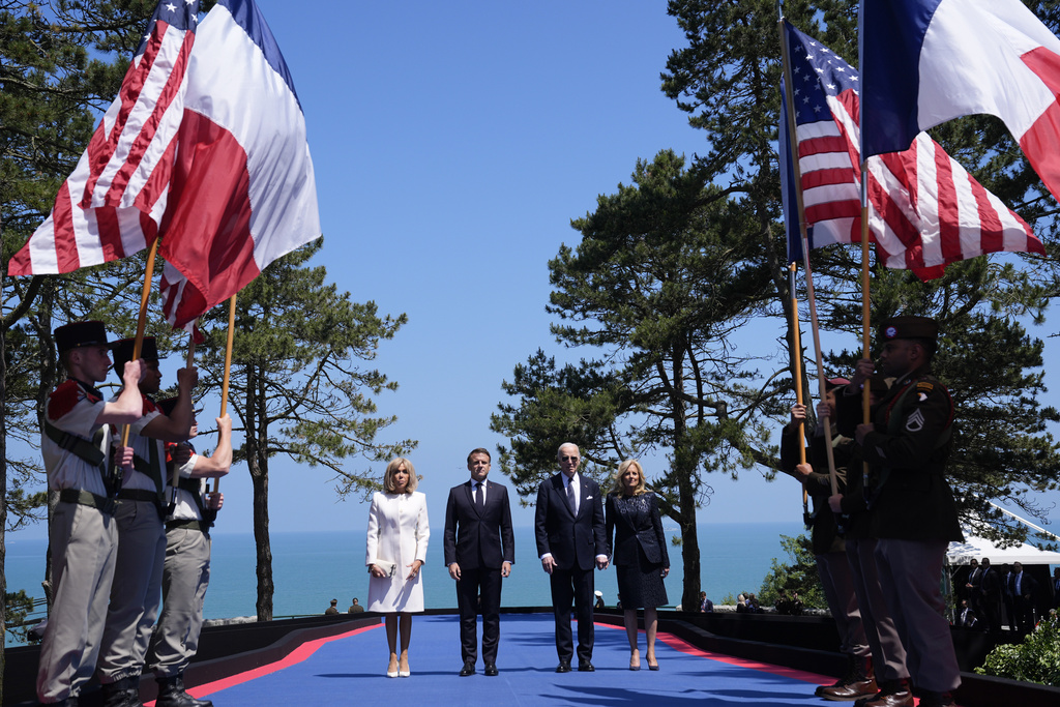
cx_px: 530
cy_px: 354
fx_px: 1266
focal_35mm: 43
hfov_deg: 45.4
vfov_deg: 31.2
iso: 250
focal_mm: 43
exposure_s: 1/2000
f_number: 5
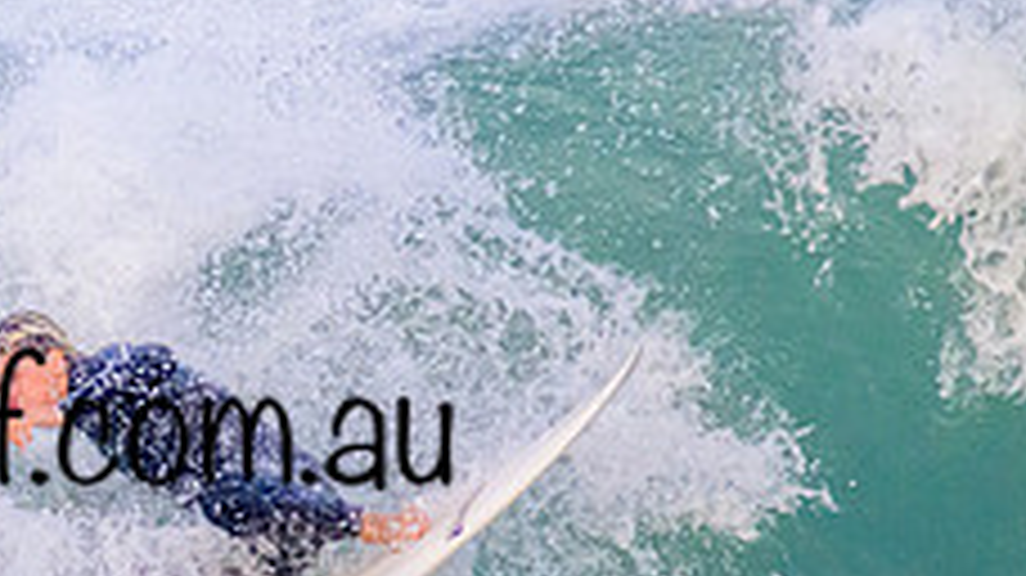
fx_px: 60477
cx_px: -22
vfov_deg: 0.5
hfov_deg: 1.0
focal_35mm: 2224
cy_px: 380
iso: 5000
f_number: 11
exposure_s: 1/2000
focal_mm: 800
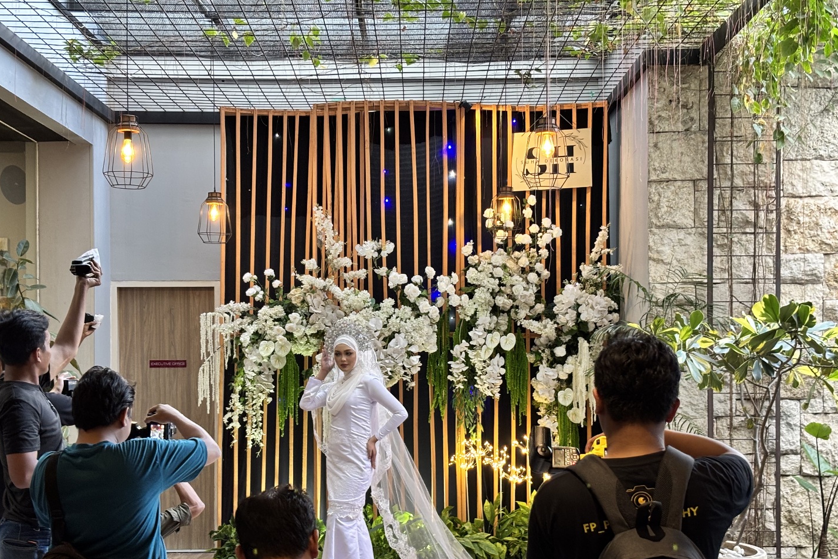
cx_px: 403
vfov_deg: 22.2
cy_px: 336
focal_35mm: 61
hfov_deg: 32.9
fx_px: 1420
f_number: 1.6
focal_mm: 5.96
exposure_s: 1/33
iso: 125
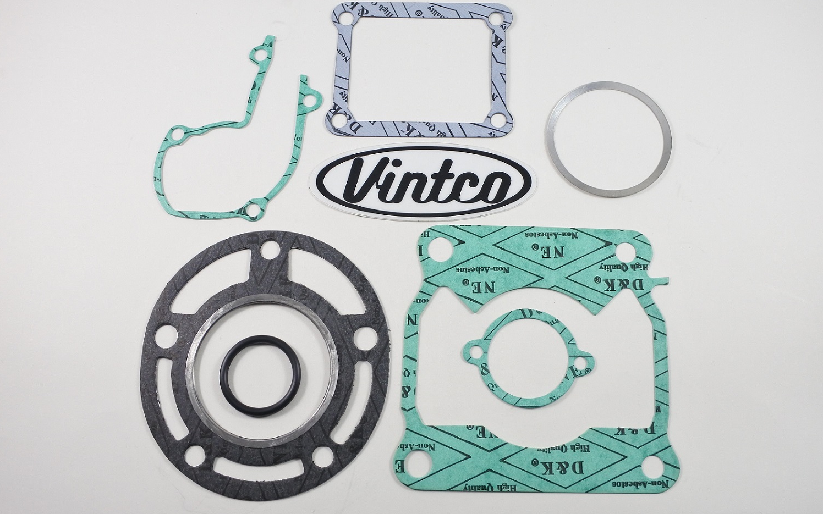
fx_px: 628
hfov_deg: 66.5
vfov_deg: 44.5
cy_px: 253
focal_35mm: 28
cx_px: 408
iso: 400
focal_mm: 10
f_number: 3.5
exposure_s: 1/125
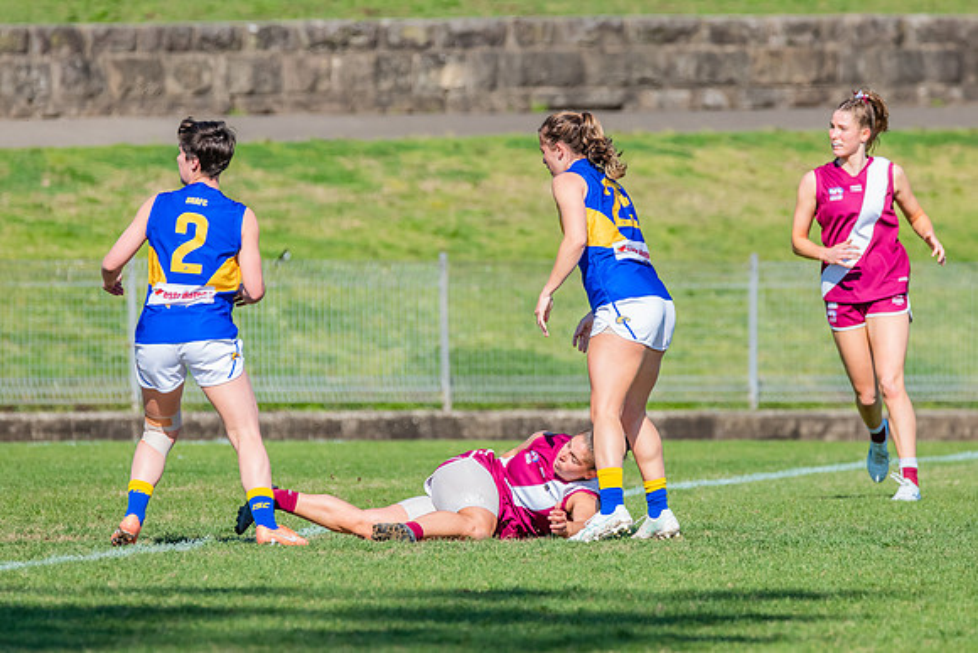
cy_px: 286
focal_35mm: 562
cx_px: 475
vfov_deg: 2.4
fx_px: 15266
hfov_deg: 3.7
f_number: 9
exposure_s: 1/1600
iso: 800
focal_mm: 450
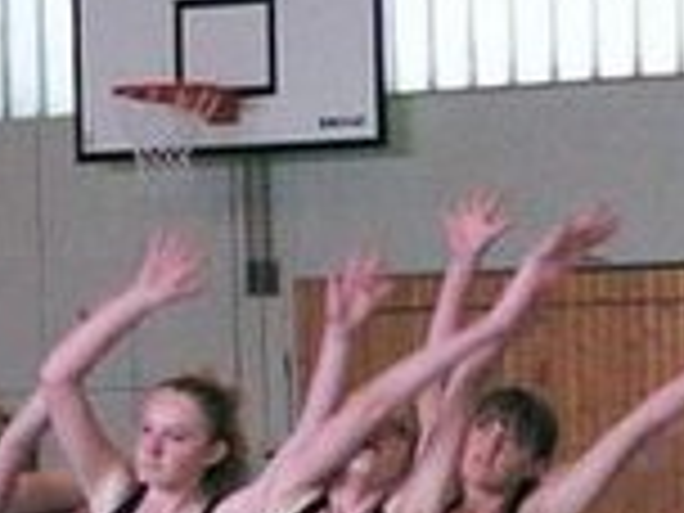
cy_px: 646
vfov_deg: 5.1
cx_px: 855
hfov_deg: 6.8
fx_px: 5730
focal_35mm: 290
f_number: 3.2
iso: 100
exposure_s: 1/60
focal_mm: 9.7
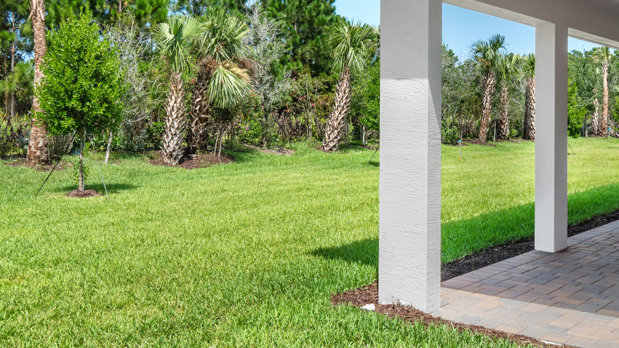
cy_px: 122
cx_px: 257
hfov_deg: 48.1
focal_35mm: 42
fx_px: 689
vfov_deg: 28.2
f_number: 8
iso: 800
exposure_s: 1/200
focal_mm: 20
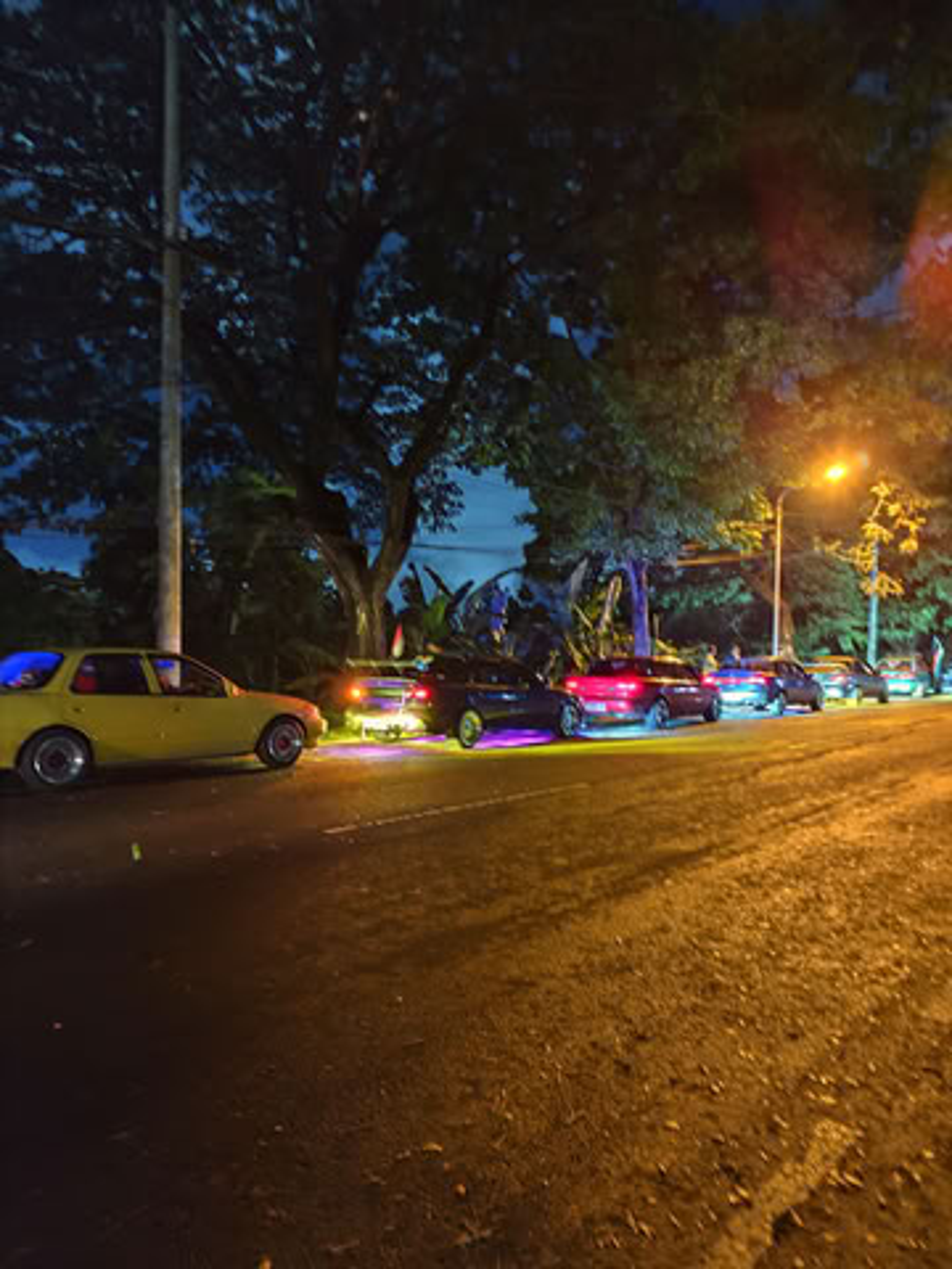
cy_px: 634
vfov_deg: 73.9
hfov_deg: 58.9
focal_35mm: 23
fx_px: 843
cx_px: 476
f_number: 1.65
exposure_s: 1/6.25
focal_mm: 6.19
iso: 10000
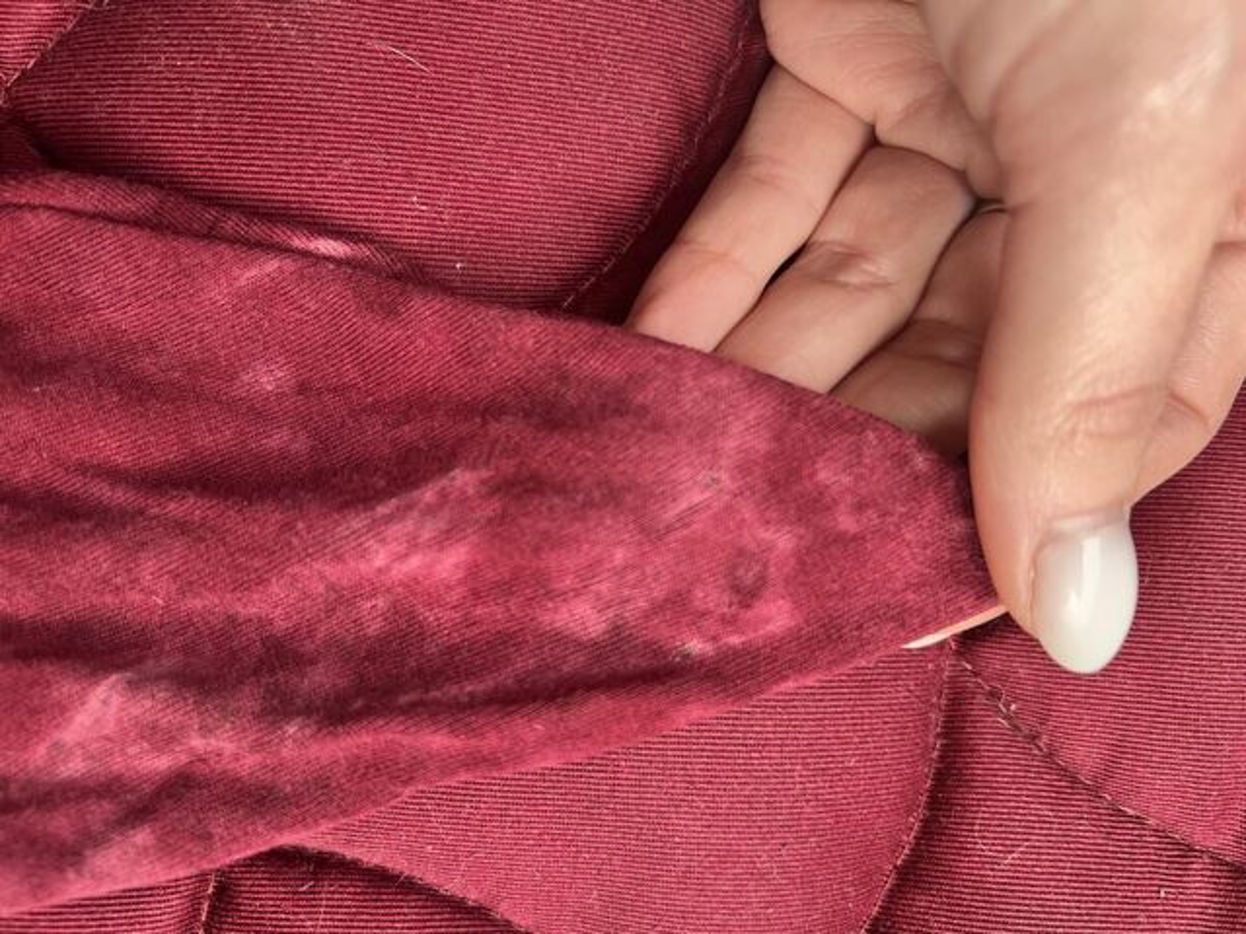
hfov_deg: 67.3
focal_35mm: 26
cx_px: 623
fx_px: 936
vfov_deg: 53.1
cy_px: 467
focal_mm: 5.7
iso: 64
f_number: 1.5
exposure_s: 1/121
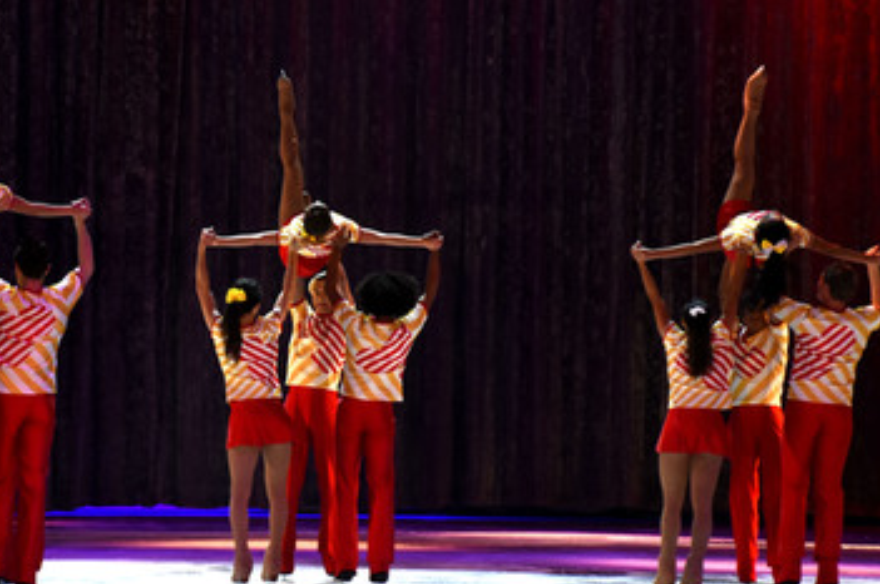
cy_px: 291
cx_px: 350
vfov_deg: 9.5
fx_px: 3531
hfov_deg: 14.2
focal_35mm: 145
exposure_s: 1/160
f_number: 5
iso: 1600
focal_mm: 75
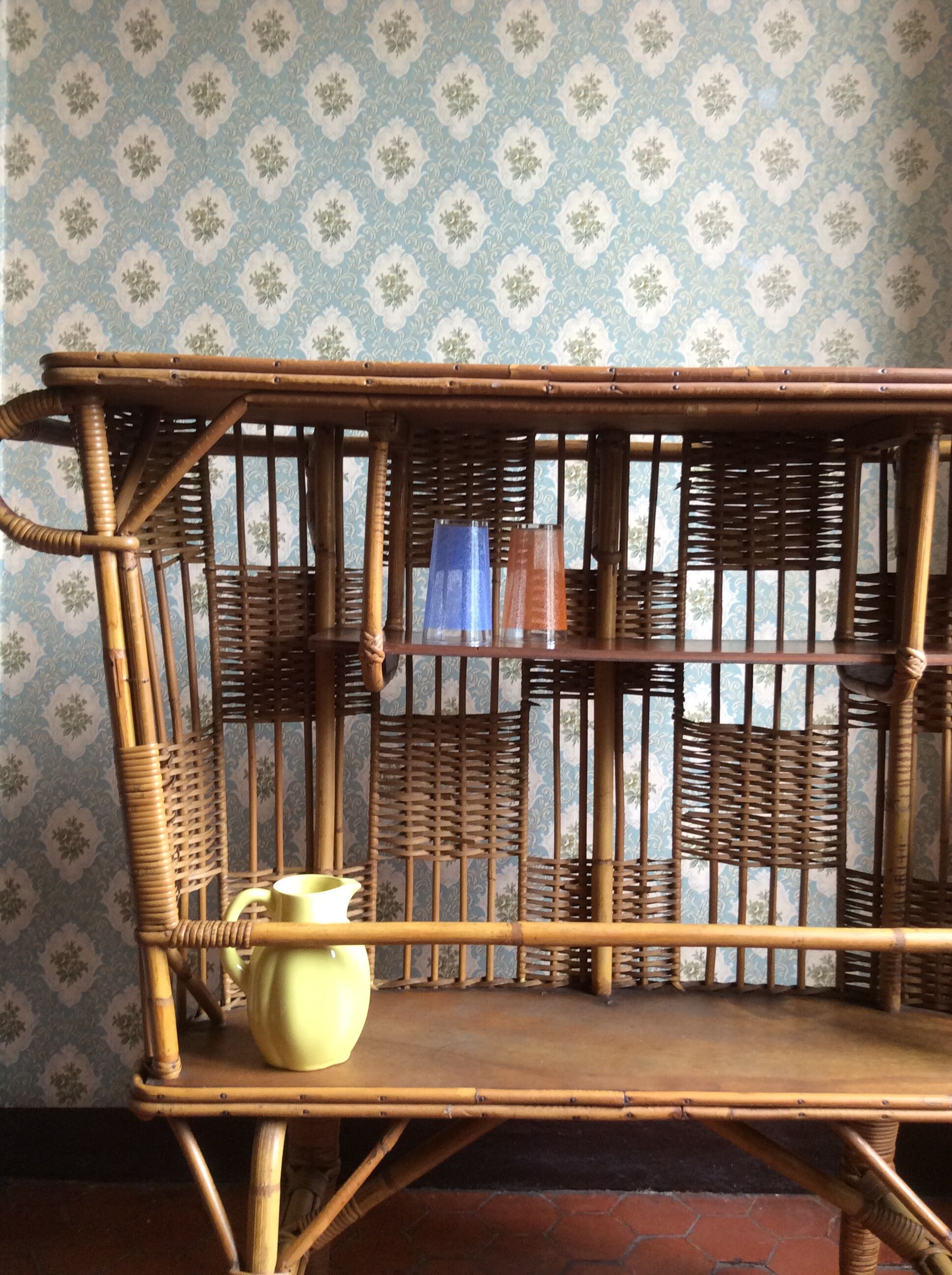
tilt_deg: -2.0
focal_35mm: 32
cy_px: 638
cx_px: 476
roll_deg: -1.2
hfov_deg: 44.1
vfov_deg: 56.9
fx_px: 1177
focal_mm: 3.3
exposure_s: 1/25
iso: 80
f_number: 2.4
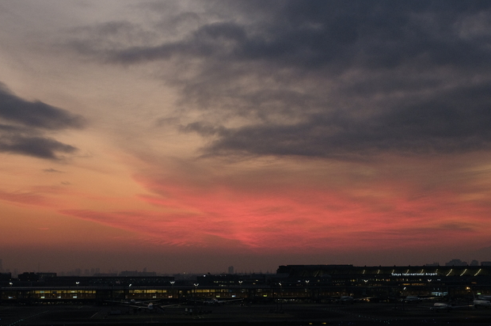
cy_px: 150
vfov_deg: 17.0
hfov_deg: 25.3
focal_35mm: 80
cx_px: 295
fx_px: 1090
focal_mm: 41.4
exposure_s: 1/40
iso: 800
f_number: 8
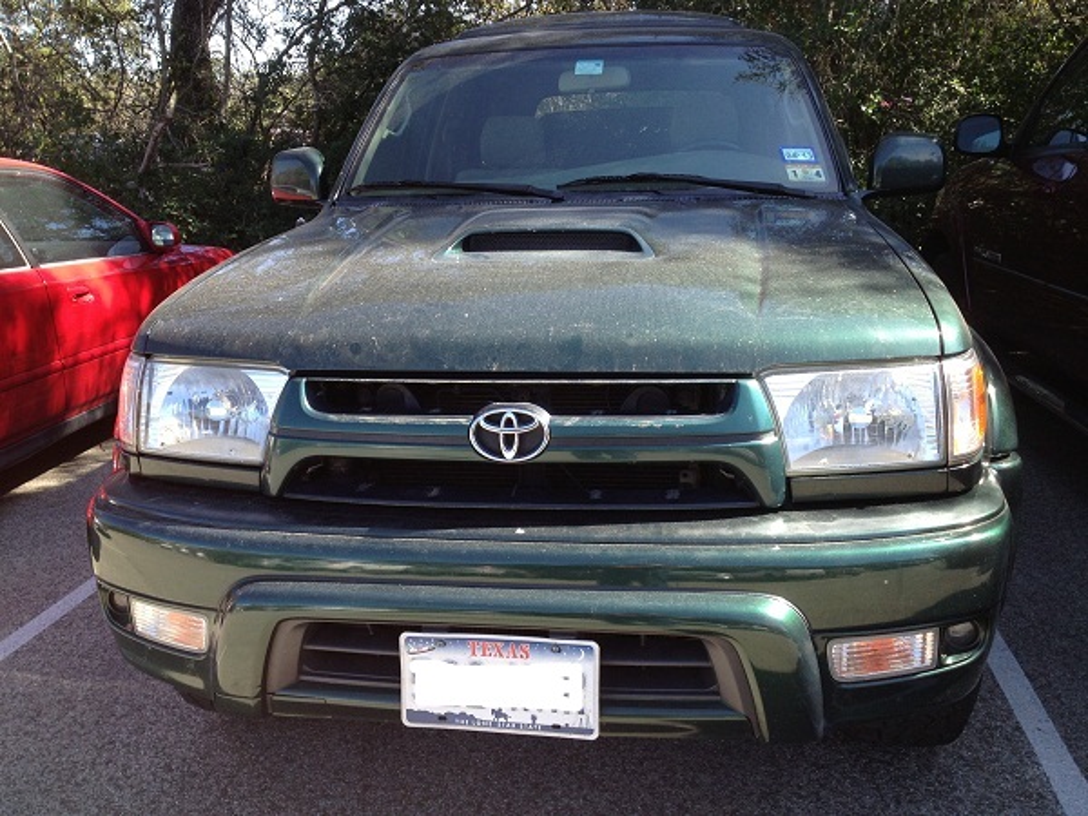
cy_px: 408
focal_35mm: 35
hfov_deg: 52.6
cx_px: 544
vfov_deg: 40.7
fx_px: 1100
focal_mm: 4.28
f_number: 2.4
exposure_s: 1/265
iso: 50
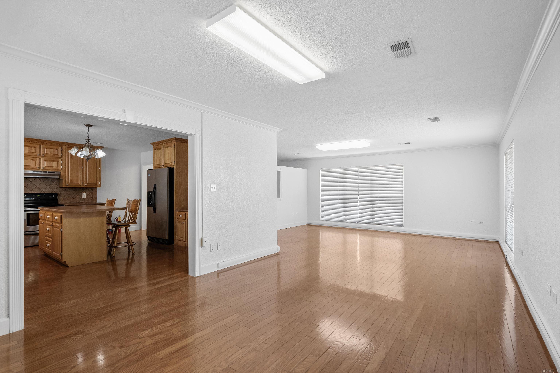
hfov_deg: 96.7
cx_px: 280
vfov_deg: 73.7
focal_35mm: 16
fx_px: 249
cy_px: 186
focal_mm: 16
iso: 1250
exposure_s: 1/15
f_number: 6.3
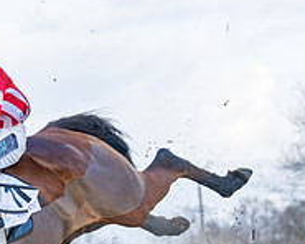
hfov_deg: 5.3
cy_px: 163
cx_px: -130
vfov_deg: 4.3
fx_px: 3286
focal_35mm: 364
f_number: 4
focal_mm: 81
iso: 500
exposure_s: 1/2500
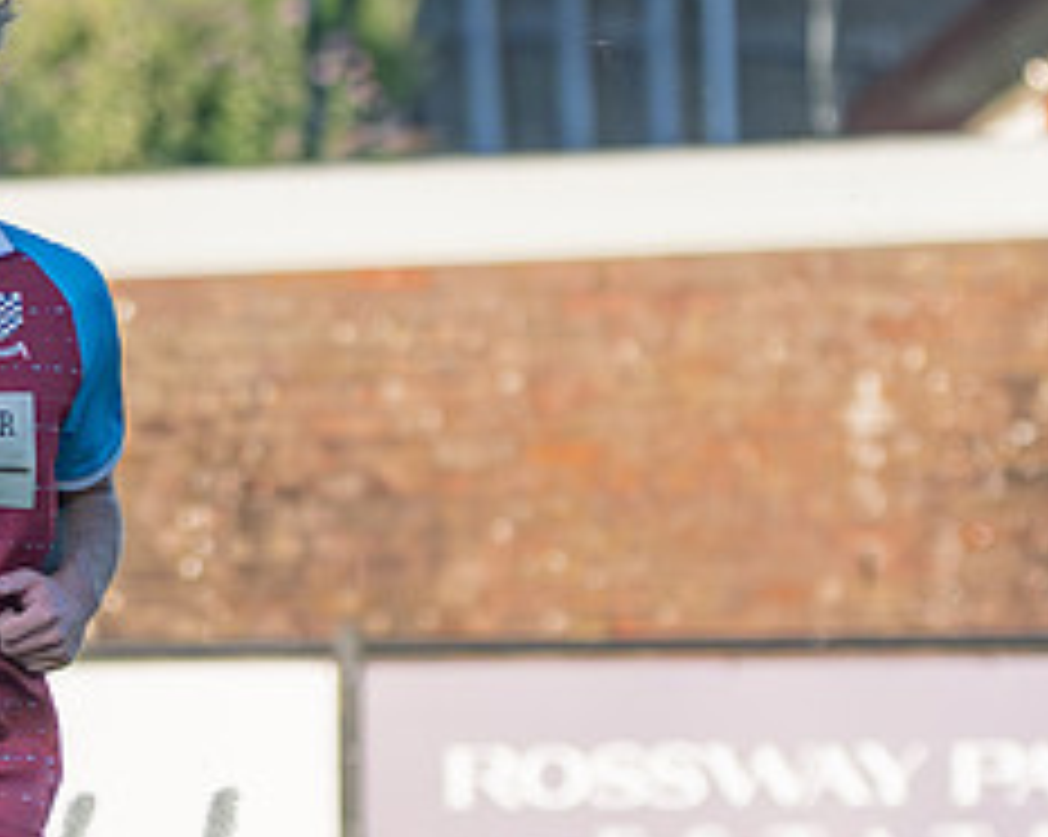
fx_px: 26993
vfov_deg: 1.8
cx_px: -110
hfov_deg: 2.2
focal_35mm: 871
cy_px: 753
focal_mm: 155
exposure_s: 1/4000
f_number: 2.8
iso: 400
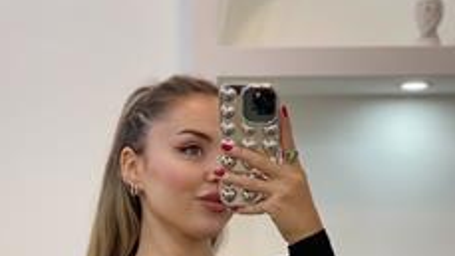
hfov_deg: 20.9
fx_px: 1231
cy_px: 336
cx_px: 207
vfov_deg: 11.6
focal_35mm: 102
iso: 80
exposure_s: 1/100
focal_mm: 6
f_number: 2
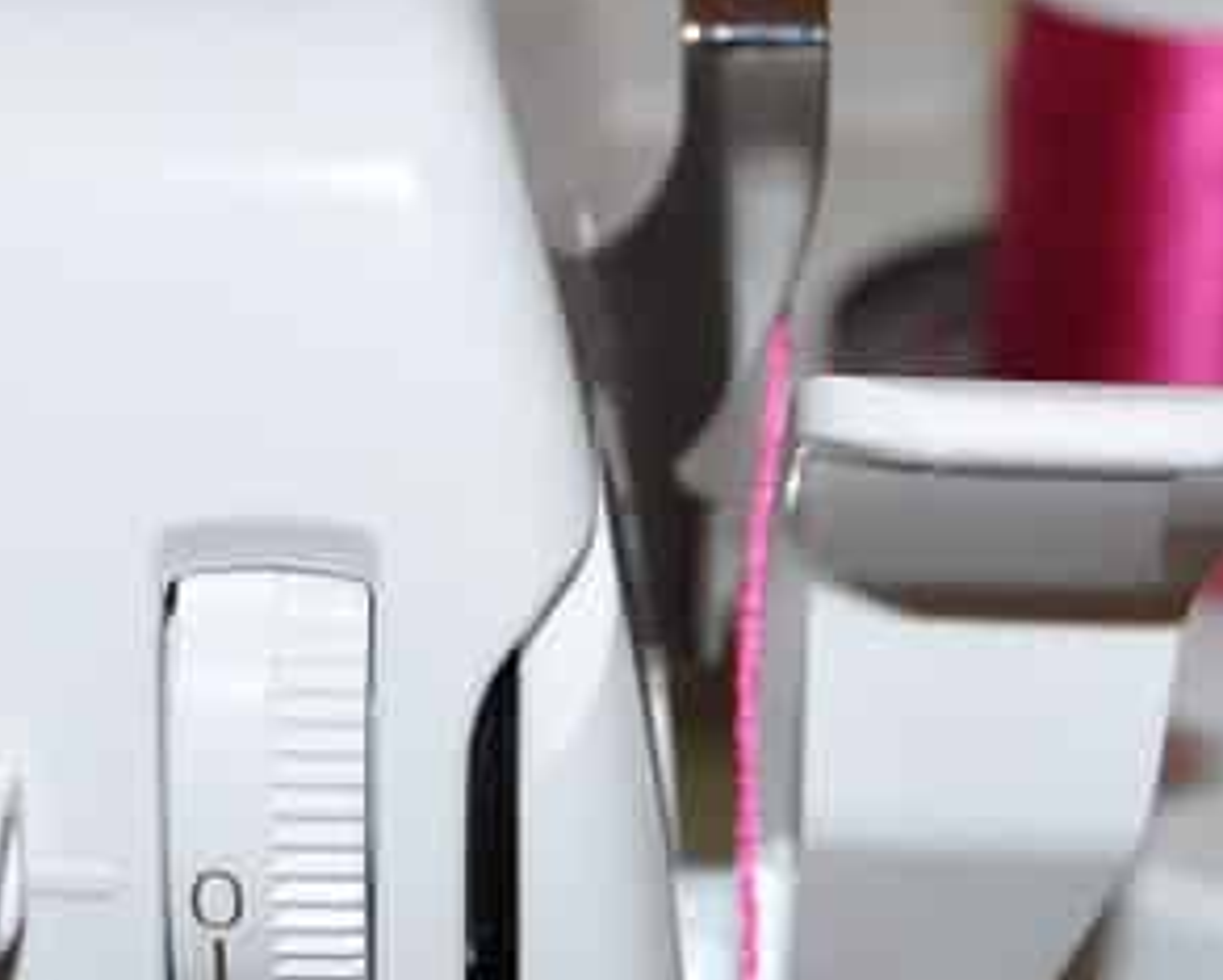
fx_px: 3622
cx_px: 431
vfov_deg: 15.3
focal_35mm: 100
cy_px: 153
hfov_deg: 19.1
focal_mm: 26
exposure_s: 1/60
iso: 200
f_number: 4
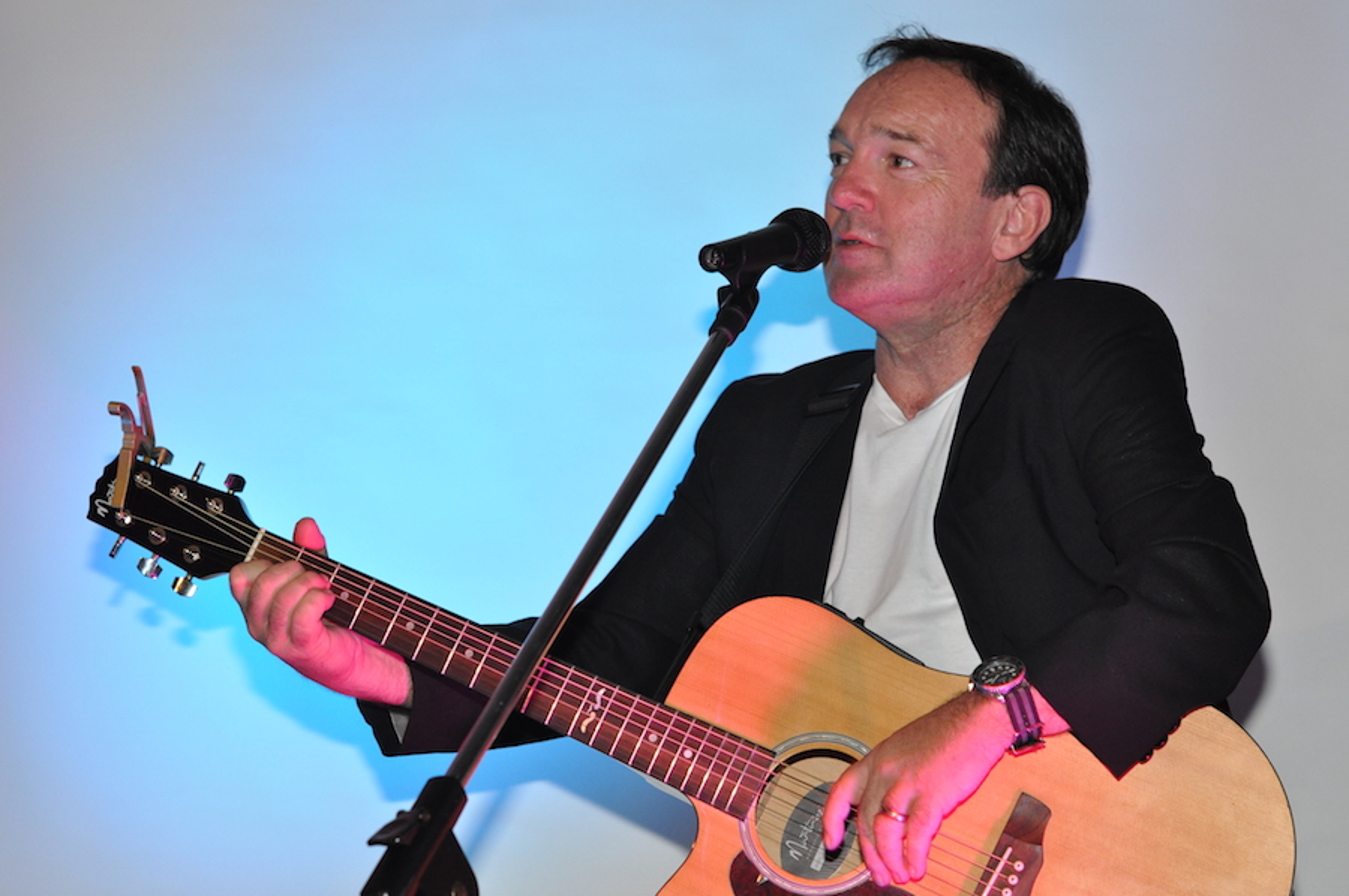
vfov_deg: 18.1
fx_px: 2807
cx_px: 674
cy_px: 448
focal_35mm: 75
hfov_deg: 27.0
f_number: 4
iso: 800
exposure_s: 1/60
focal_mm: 50
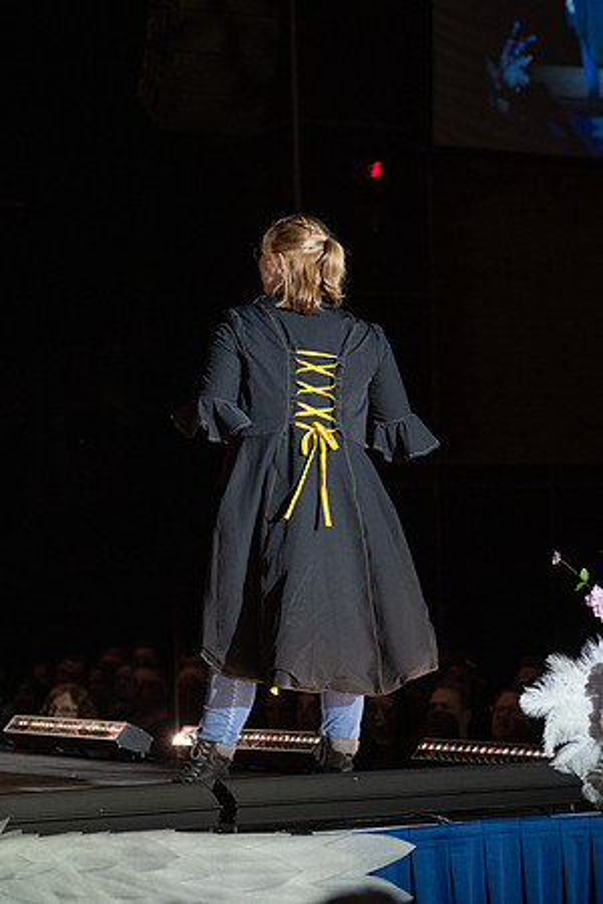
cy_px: 452
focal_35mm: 123
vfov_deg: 16.7
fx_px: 3090
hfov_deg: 11.1
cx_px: 285
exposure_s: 1/1000
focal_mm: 82
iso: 800
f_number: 2.8
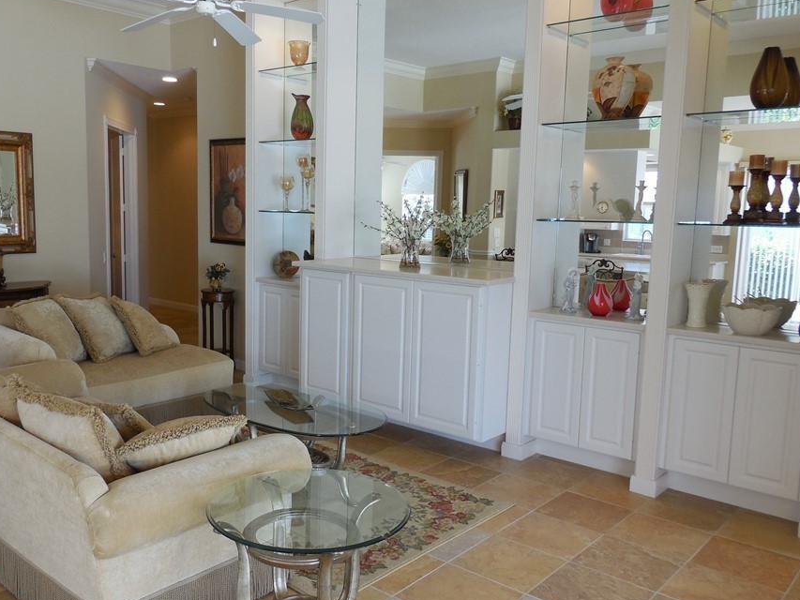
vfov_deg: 46.8
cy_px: 306
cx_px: 349
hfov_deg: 59.8
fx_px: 693
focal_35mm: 30
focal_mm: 4.5
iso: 125
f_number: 3.1
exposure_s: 1/40
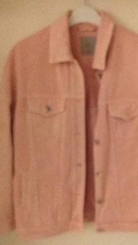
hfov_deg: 36.5
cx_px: 83
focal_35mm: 32
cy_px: 128
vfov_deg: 61.0
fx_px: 208
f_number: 1.9
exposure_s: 1/17
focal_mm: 3.6
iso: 800
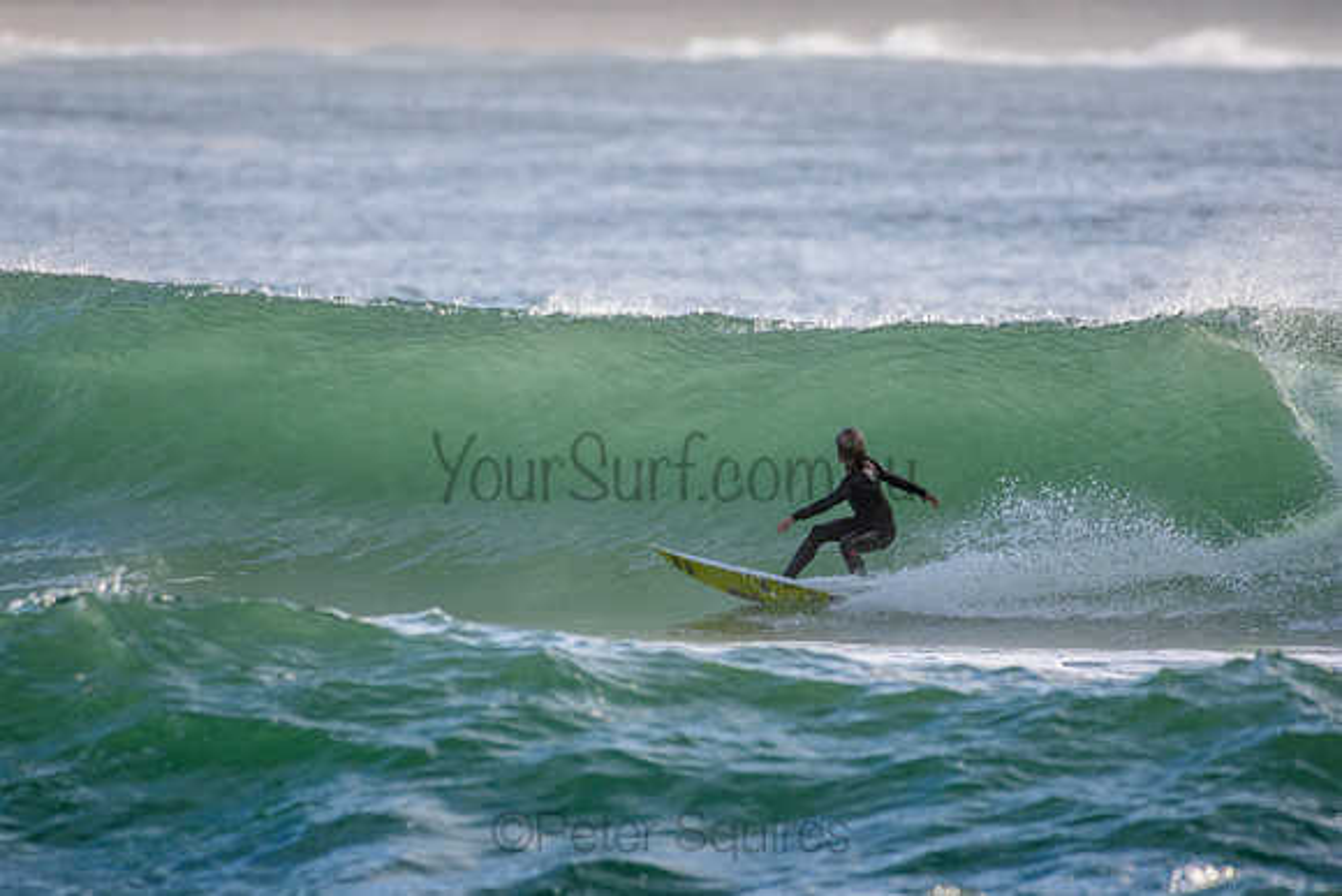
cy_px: 448
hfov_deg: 2.7
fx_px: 27964
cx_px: 671
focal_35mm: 750
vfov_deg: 1.8
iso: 450
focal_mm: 500
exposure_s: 1/2000
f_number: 5.6
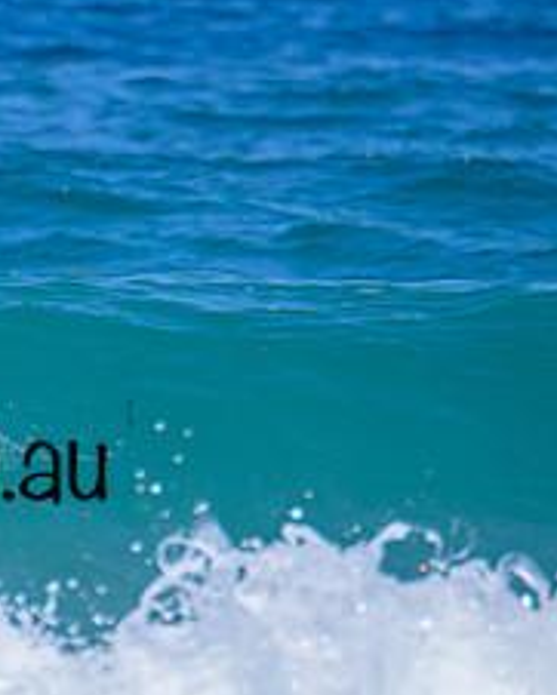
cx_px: -111
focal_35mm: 2617
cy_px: 343
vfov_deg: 0.7
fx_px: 53890
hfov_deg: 0.6
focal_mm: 800
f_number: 11
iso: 720
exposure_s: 1/2000
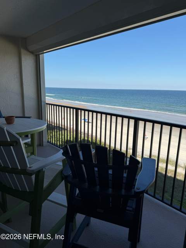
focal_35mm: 24
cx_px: 93
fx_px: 172
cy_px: 124
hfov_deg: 56.8
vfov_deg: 71.6
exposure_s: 1/4975
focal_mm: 6.76
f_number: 1.78
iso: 80
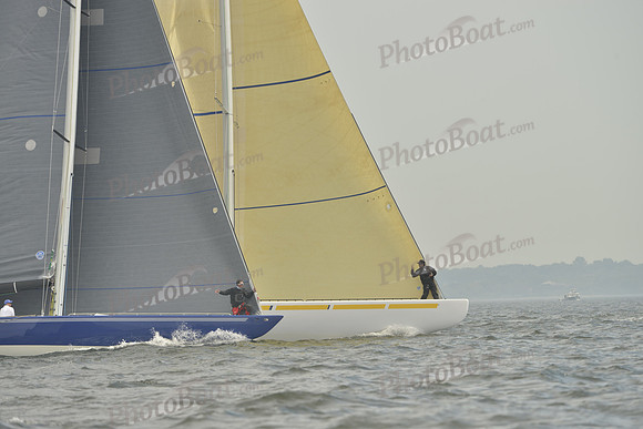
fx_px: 7146
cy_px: 214
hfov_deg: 5.2
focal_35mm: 400
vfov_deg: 3.4
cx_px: 322
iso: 280
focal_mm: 400
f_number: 9
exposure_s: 1/800
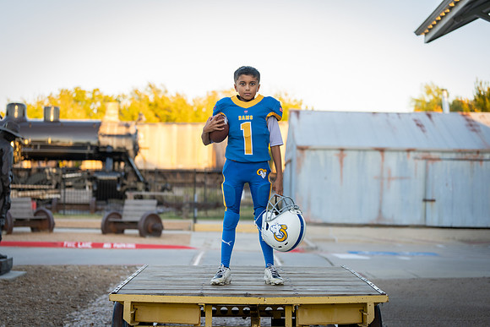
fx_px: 963
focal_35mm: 71
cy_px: 164
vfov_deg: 19.3
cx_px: 245
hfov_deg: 28.6
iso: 320
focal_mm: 70
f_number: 2.8
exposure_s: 1/320
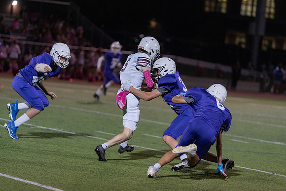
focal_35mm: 179
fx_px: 1422
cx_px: 143
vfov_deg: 7.7
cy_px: 96
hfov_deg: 11.5
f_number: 2.8
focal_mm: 179
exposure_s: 1/1250
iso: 3200
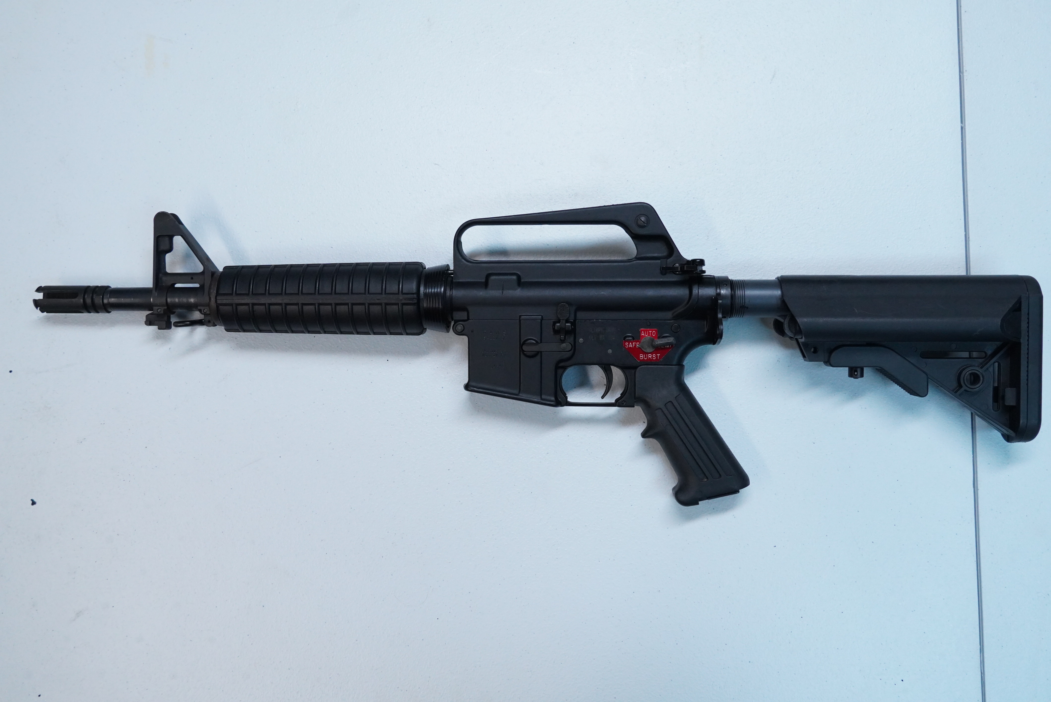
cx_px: 526
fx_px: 964
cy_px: 351
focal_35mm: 33
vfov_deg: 40.0
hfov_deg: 57.2
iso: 2000
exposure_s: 1/125
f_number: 5.6
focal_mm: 22
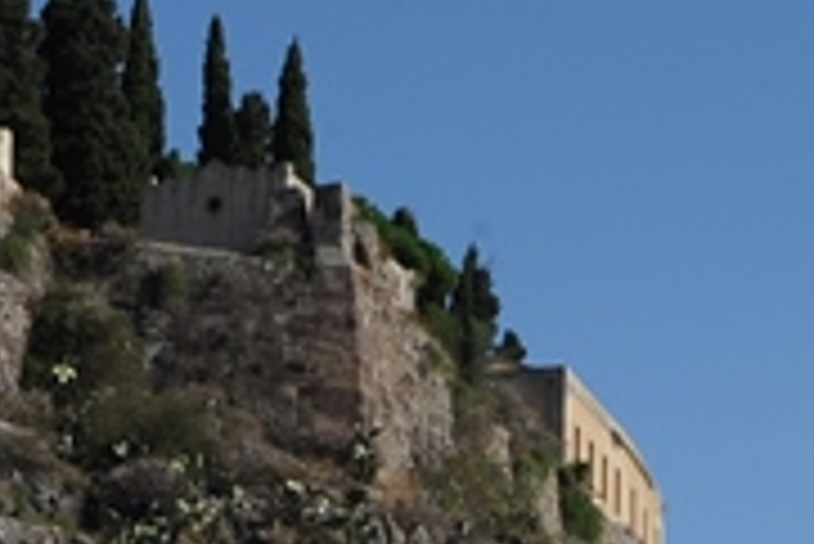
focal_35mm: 158
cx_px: -22
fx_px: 3575
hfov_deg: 12.8
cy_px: 1338
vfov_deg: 8.0
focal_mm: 28
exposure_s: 1/500
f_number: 14
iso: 400
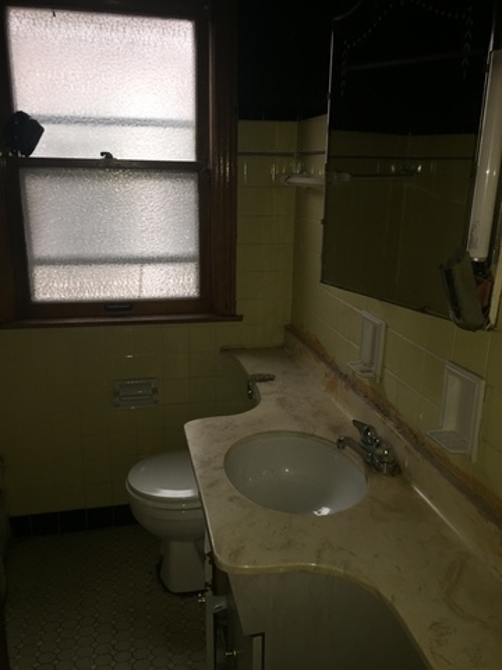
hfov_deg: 48.2
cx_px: 251
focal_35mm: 29
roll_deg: -0.8
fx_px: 561
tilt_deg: -16.7
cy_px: 335
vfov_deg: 61.7
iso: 32
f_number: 2.2
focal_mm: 4.15
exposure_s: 1/30
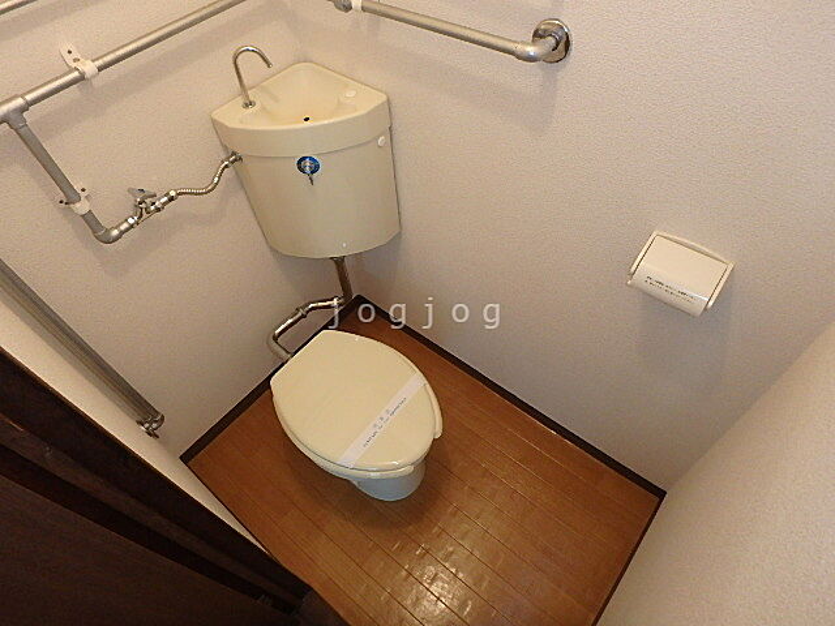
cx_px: 418
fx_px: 507
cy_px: 313
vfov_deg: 63.4
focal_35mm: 21
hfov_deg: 79.0
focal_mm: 3.7
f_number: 3.5
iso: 400
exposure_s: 1/30
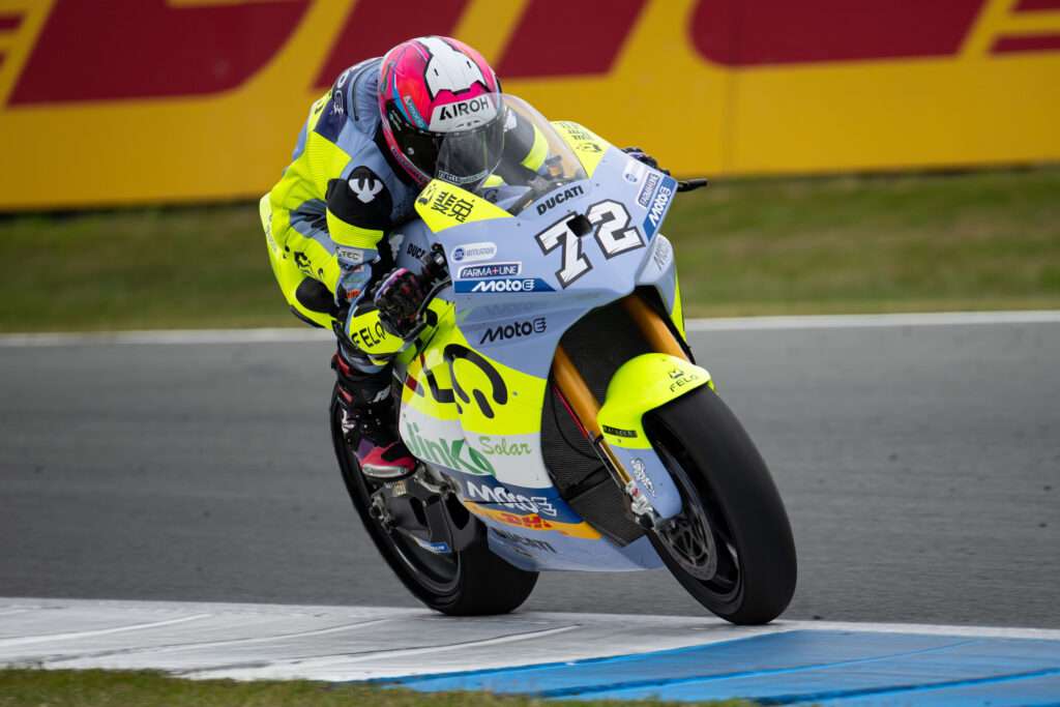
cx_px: 516
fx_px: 17940
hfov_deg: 3.4
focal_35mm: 609
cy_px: 376
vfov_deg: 2.3
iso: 250
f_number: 4.5
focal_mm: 400
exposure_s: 1/1250
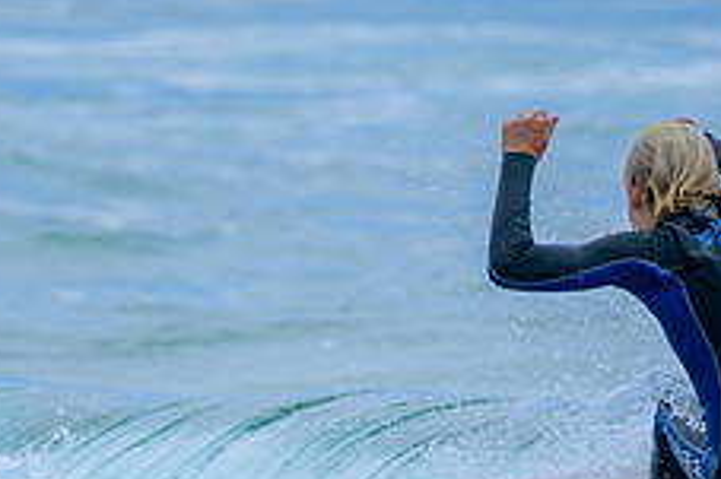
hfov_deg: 1.2
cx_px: 462
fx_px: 35562
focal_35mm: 1777
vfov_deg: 0.8
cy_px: 749
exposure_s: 1/2000
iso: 360
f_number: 8
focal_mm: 560
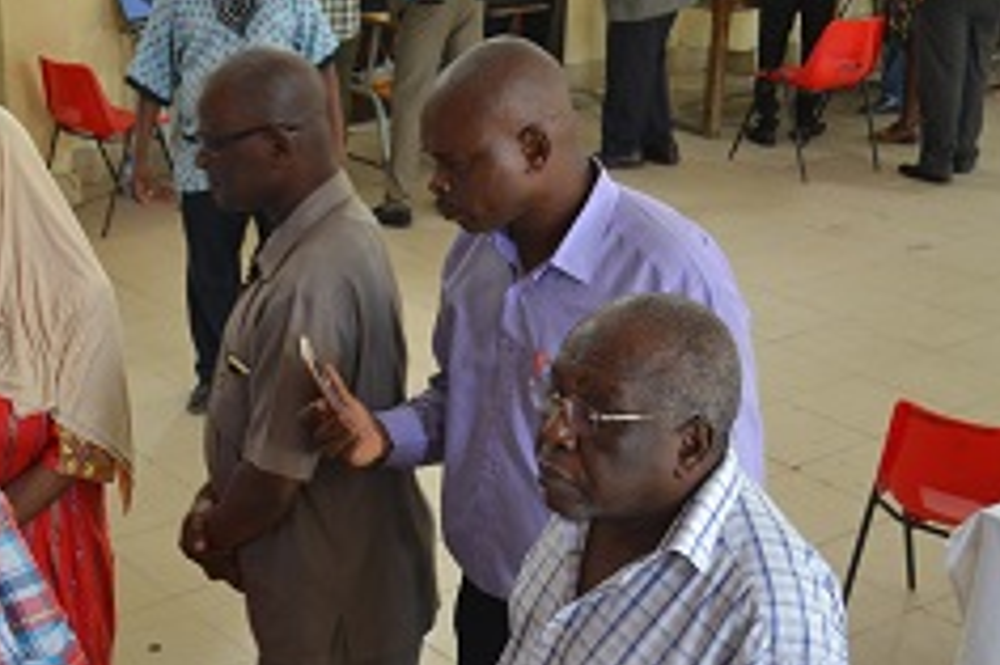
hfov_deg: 32.2
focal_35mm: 61
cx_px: 229
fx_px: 1693
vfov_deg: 21.9
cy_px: 534
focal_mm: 24
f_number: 4
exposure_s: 1/20
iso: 400
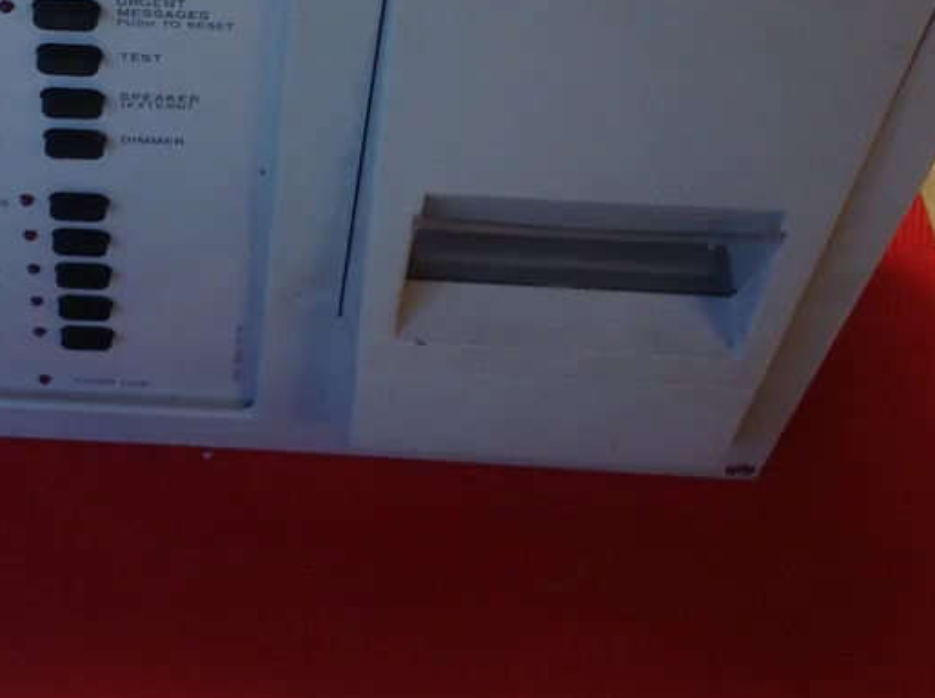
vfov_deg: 21.0
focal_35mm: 68
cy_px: 35
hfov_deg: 28.0
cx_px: 178
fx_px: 1833
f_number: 2.4
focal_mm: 4.28
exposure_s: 1/15
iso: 80
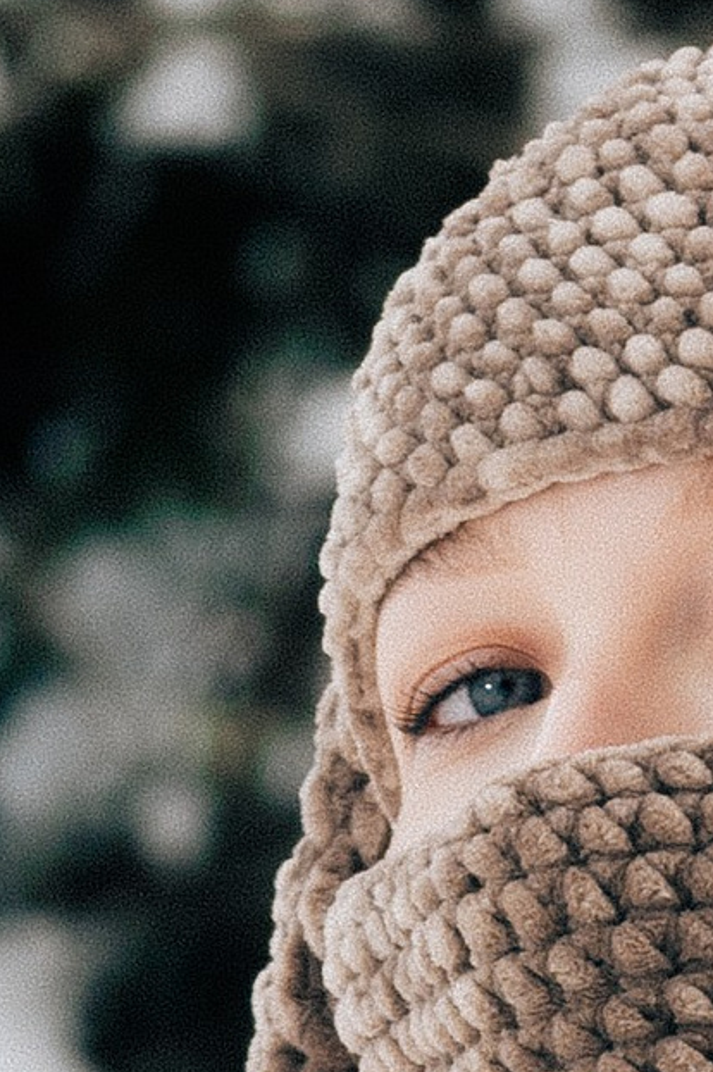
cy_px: 1670
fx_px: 20579
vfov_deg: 3.0
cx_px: 1164
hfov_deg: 2.0
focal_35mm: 692
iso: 100
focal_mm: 75
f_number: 6.3
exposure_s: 1/100
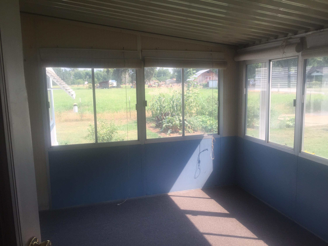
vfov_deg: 48.2
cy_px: 123
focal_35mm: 29
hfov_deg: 61.7
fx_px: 275
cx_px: 164
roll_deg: +0.0
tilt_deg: -8.8
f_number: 2.2
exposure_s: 1/306
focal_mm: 4.15
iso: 32
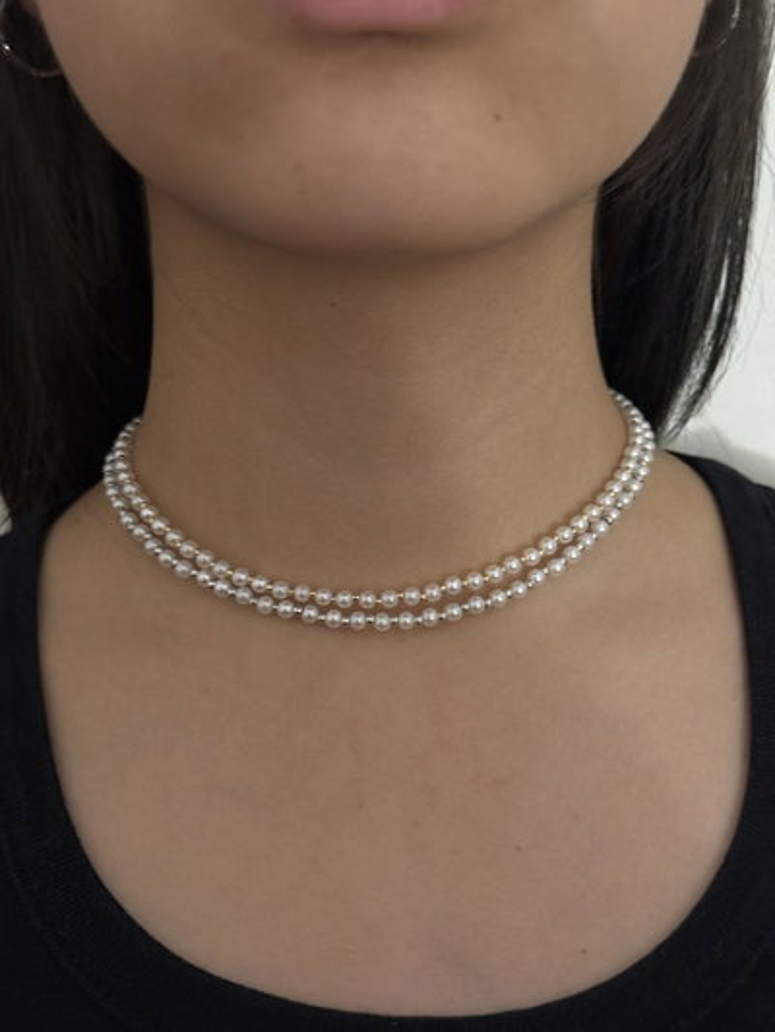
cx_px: 388
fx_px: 1432
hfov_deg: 30.3
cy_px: 516
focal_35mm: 48
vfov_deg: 39.6
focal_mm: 6.76
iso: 400
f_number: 1.78
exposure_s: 1/33
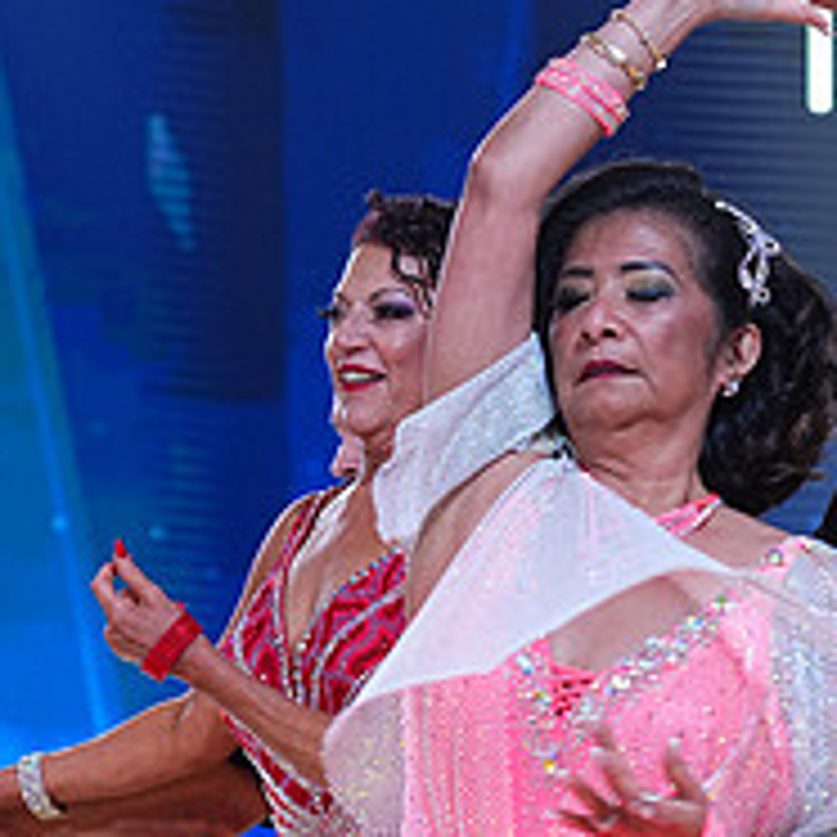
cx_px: 844
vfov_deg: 7.7
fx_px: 6155
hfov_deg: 7.7
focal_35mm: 225
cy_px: 1143
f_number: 4
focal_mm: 85
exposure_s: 1/320
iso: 800
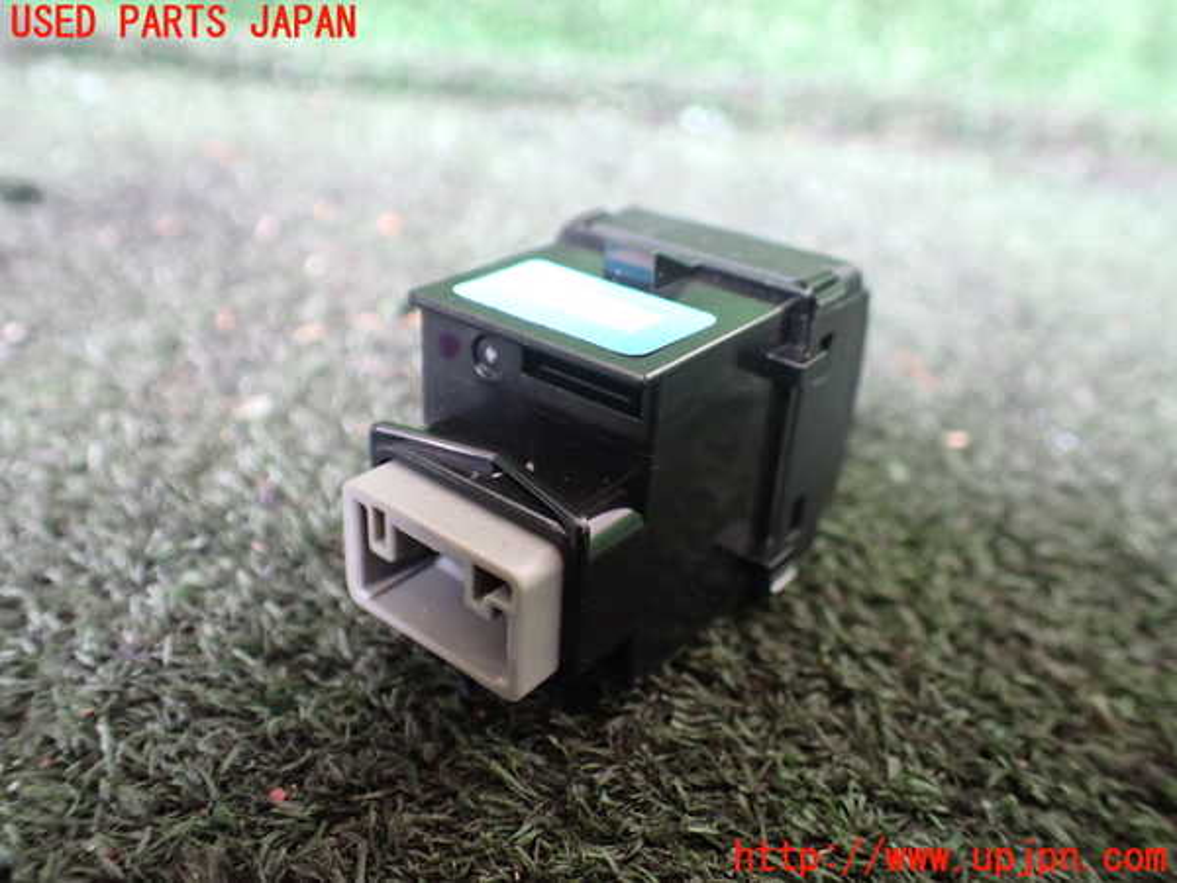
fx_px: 1020
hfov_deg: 60.0
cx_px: 588
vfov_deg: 46.8
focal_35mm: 30
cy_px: 442
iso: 800
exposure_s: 1/50
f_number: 2.3
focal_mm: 5.4
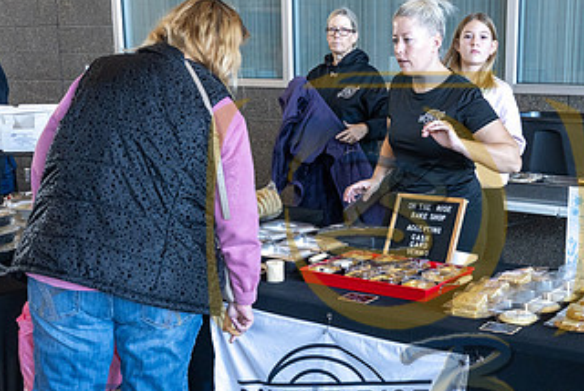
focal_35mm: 56
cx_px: 367
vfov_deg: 24.1
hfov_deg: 35.4
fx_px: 909
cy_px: 257
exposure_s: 1/125
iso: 1250
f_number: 5
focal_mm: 24
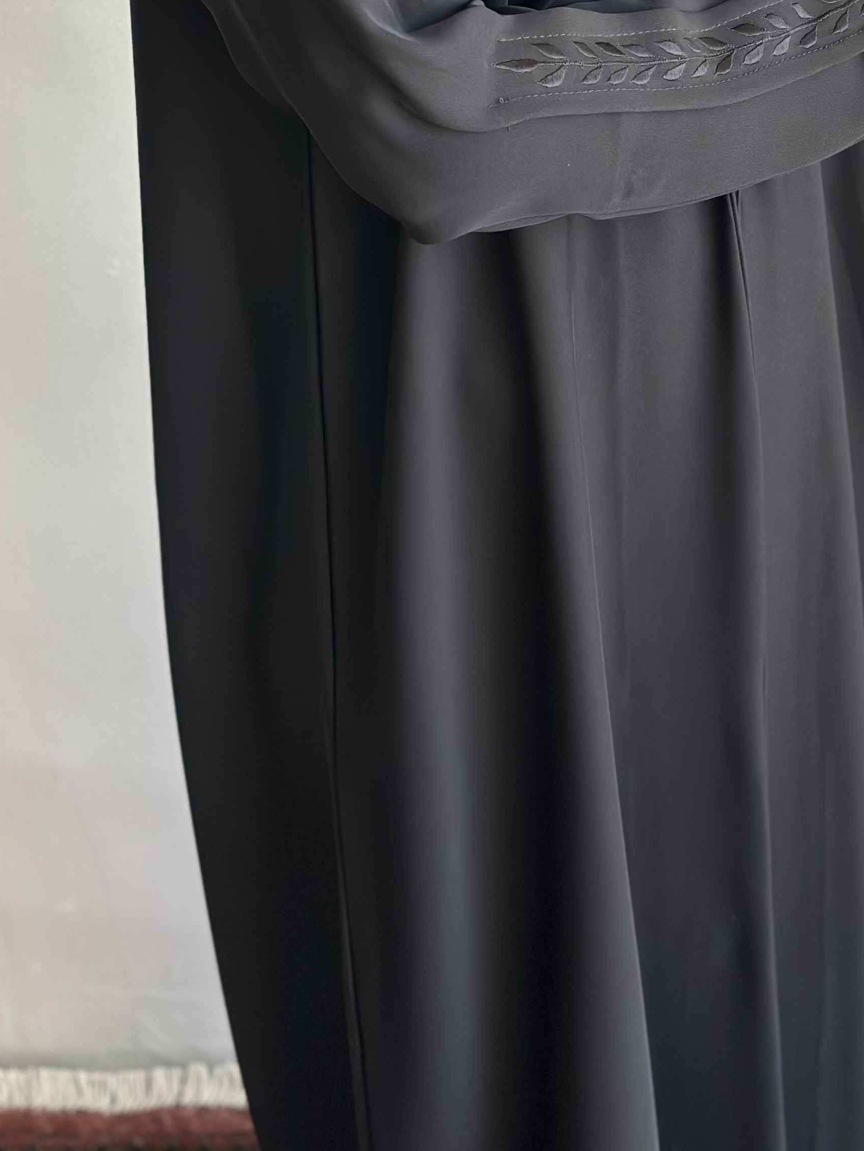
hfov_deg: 17.2
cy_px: 278
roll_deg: +0.0
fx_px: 2828
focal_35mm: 85
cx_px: 738
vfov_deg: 22.8
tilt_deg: -26.1
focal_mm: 6.86
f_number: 1.78
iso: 80
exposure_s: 1/222
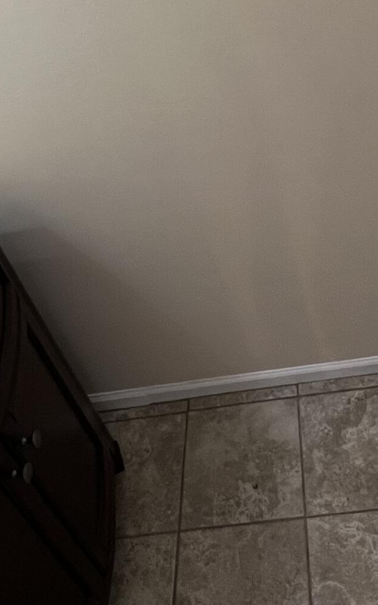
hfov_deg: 31.0
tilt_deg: -33.5
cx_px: 250
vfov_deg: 44.8
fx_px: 676
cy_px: 89
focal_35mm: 41
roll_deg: +15.7
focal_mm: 1.57
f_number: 1.8
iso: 125
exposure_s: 1/60
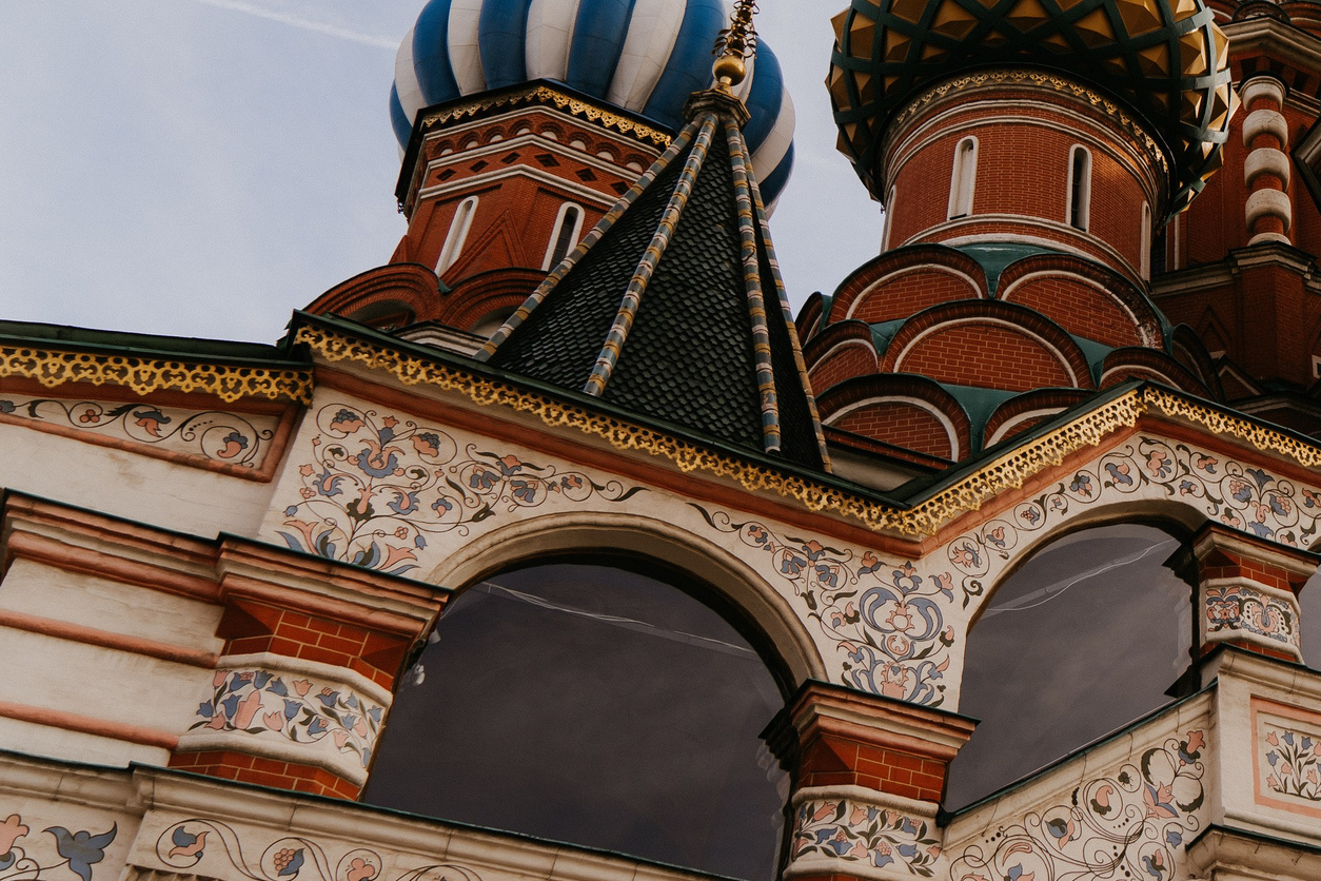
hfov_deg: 36.5
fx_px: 1798
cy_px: 314
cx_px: 1306
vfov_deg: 27.4
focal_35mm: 49
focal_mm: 24
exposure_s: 1/320
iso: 100
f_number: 4
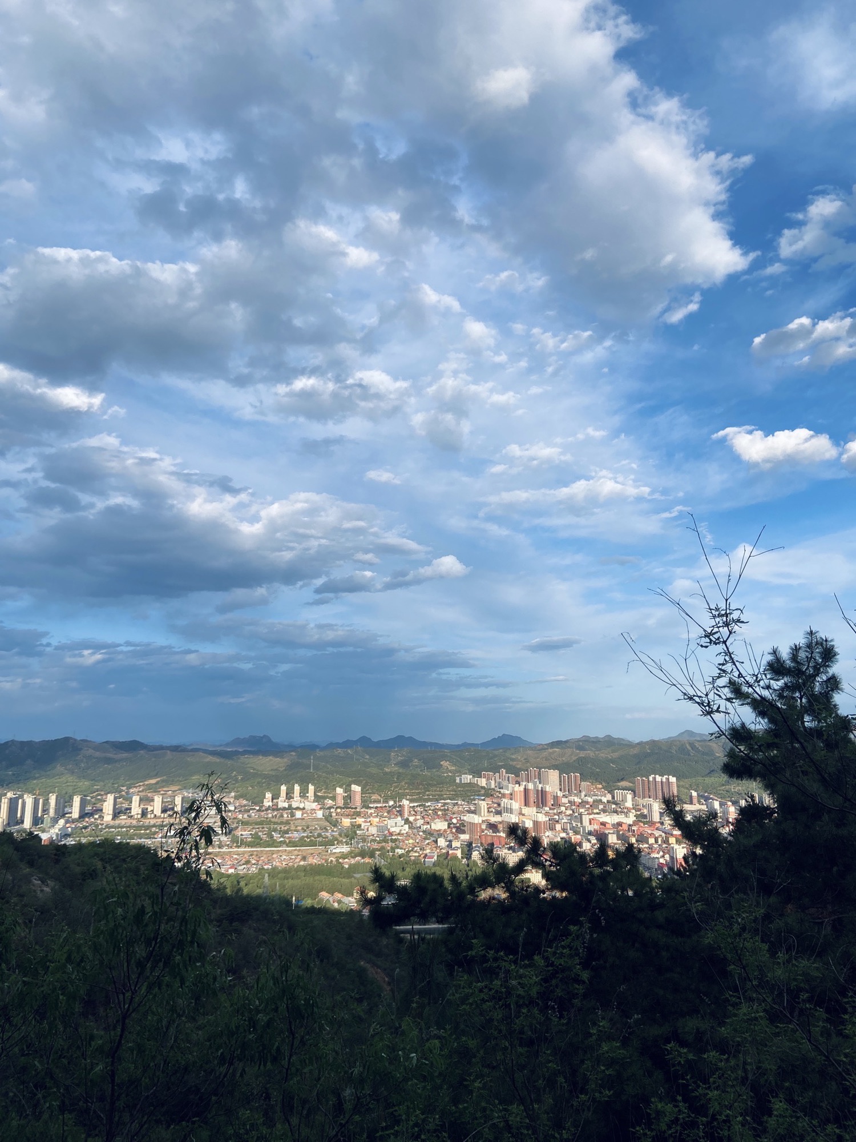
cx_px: 428
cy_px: 571
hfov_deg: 53.1
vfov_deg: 67.3
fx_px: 857
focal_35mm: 26
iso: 32
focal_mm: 4.25
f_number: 1.8
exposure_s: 1/1927
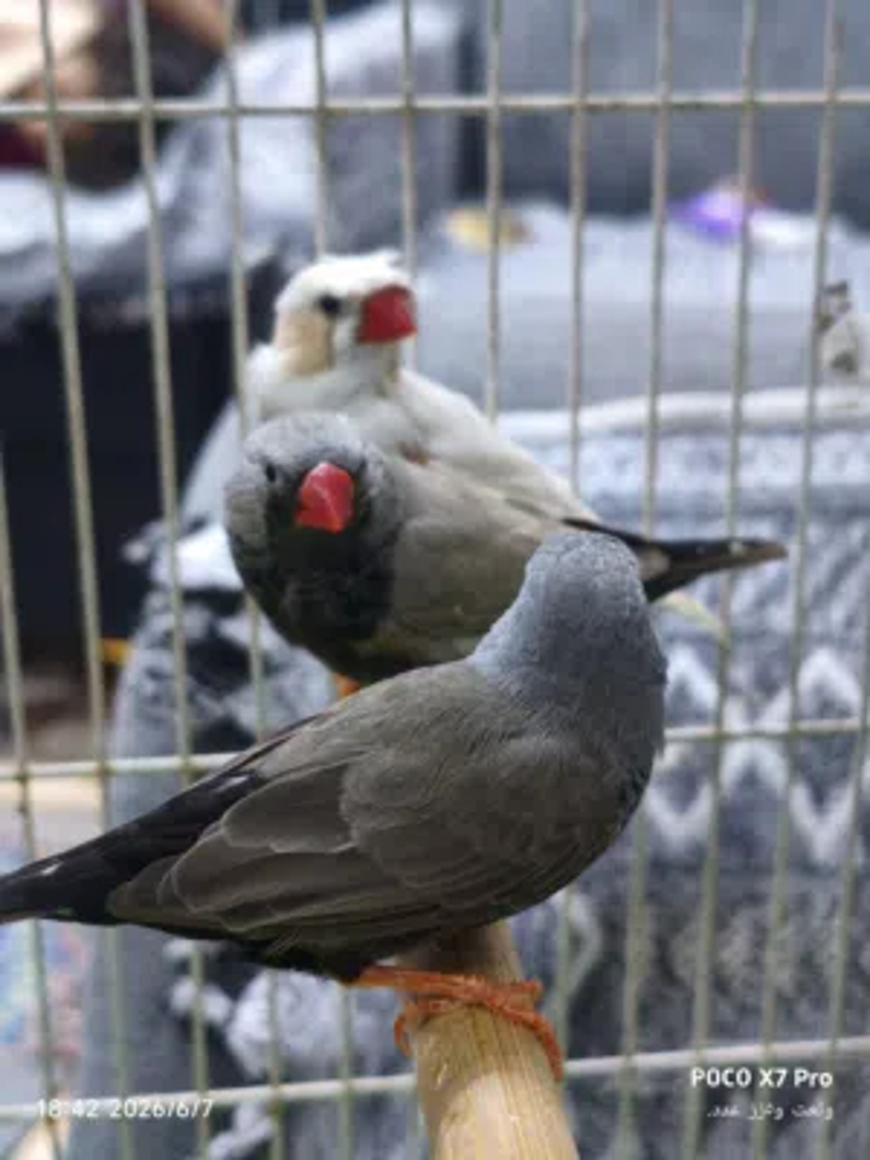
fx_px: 1743
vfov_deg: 36.8
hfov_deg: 28.0
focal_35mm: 52
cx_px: 435
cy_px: 580
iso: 640
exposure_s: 1/50
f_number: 1.5
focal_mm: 4.94
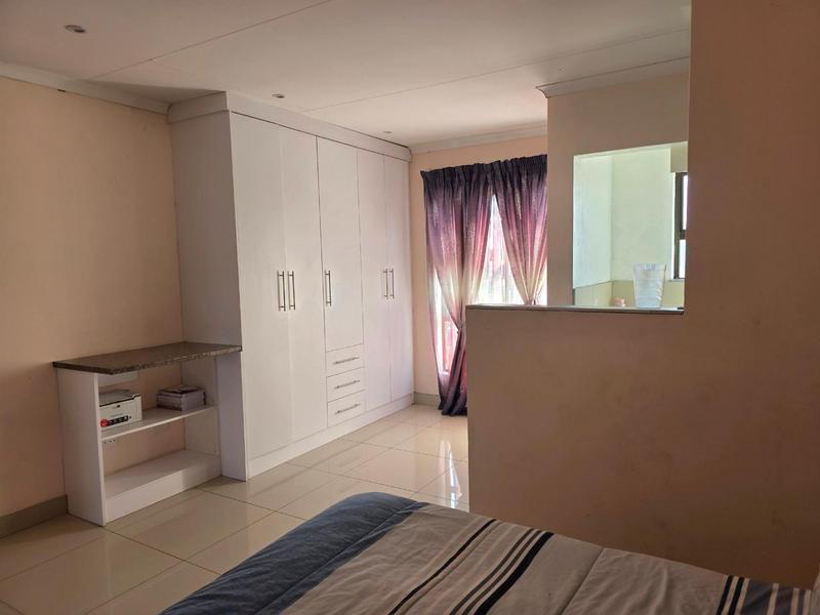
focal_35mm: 23
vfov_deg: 58.9
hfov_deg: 73.9
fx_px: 545
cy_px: 308
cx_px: 410
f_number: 1.7
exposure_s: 1/182
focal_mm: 6.3
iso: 64
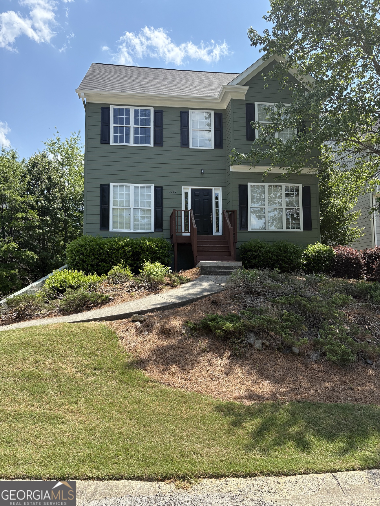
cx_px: 190
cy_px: 253
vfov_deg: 67.3
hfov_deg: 53.1
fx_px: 381
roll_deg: -0.2
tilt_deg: +5.7
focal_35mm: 26
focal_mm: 5.96
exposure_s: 1/1848
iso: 64
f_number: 1.6
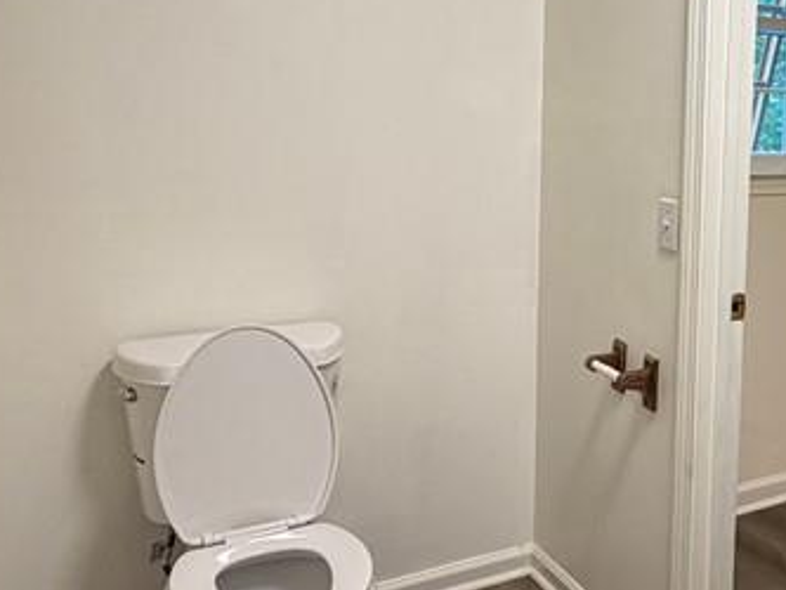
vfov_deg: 33.5
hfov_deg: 40.2
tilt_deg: -7.7
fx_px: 977
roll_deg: -2.6
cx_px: 722
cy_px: 231
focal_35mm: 43
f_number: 2.2
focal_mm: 2.22
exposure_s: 1/60
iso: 160
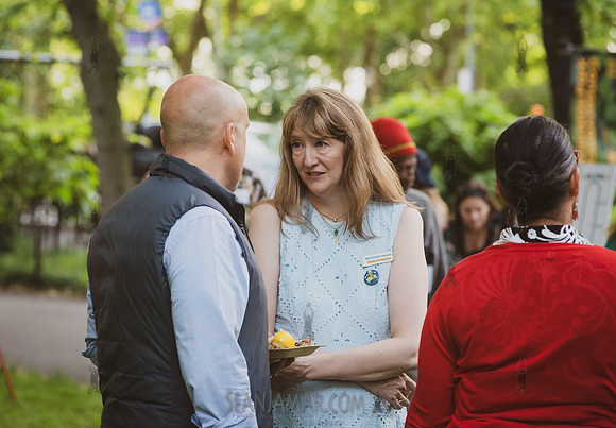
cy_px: 221
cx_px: 285
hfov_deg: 14.1
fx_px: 2486
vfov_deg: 9.8
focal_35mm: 143
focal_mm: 135
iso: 2000
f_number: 5
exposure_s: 1/400
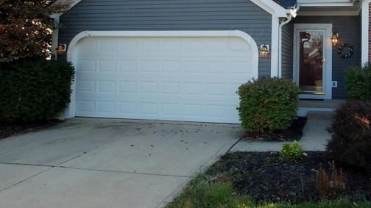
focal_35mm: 35
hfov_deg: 53.8
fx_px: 344
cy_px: 37
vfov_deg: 32.6
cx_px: 282
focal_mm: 14
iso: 800
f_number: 9
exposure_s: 1/320
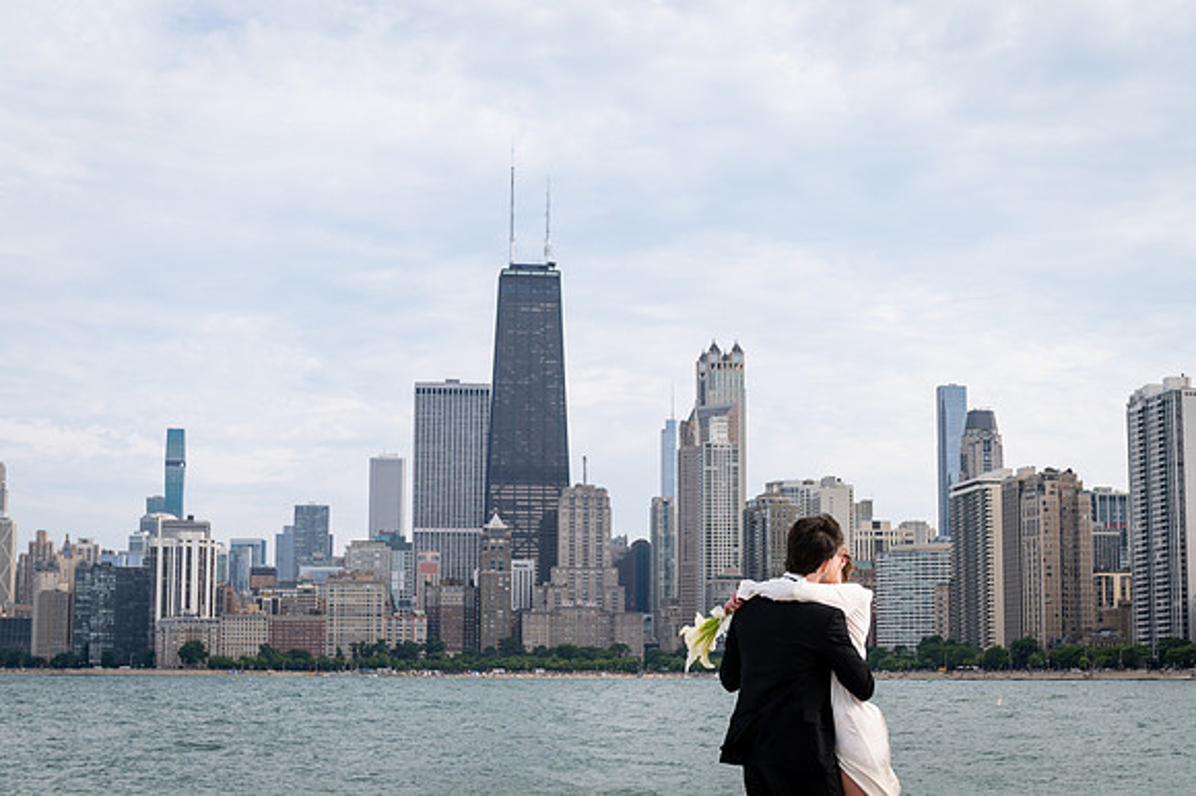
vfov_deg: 25.2
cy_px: 463
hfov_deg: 37.2
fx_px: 1777
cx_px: 660
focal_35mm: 54
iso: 100
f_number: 4.5
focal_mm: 40
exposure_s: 1/640
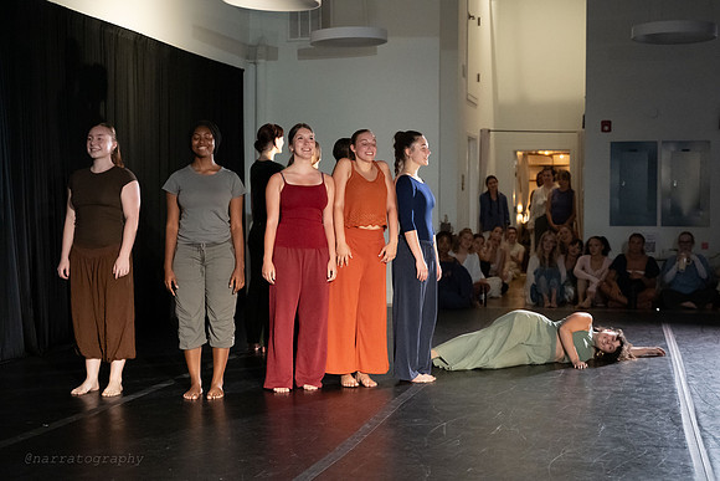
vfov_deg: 24.6
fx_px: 1102
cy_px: 243
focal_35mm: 55
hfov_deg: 36.2
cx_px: 375
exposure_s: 1/320
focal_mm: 52
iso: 6400
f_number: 3.5
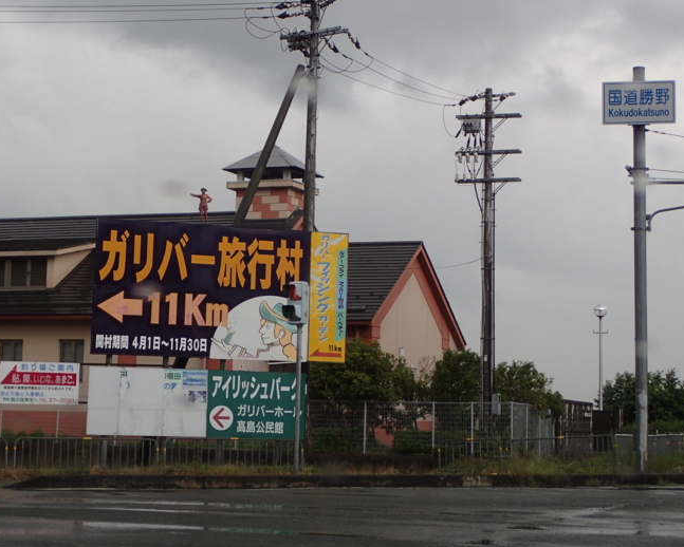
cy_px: 242
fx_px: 1620
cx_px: 243
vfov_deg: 19.2
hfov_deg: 23.8
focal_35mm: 80
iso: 100
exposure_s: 1/125
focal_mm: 10.29
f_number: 5
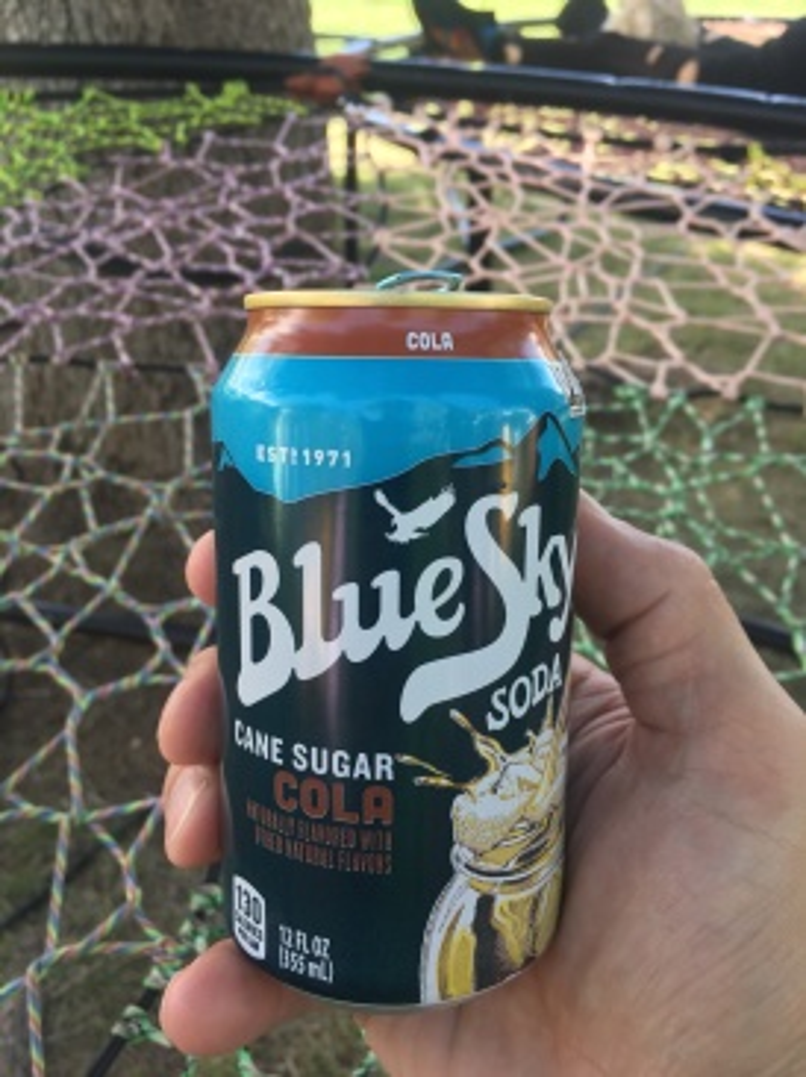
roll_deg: +0.0
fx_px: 901
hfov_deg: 48.2
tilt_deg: -34.9
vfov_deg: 61.7
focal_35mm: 29
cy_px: 538
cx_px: 403
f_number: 2.2
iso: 32
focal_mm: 4.15
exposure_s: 1/120
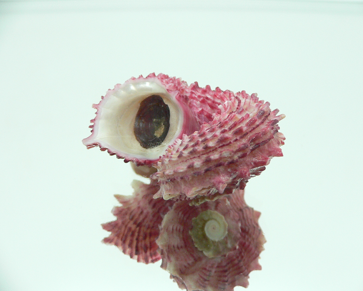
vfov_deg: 40.1
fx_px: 398
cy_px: 147
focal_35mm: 37
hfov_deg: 49.1
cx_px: 189
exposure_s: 1/50
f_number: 2.8
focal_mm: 4.6
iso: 200
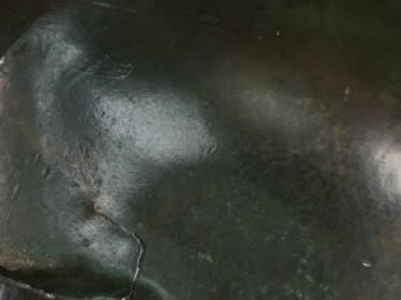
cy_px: 131
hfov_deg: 2.7
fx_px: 8667
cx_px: 95
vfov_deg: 2.0
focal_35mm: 749
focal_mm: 139
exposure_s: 1/250
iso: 1000
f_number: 5.6
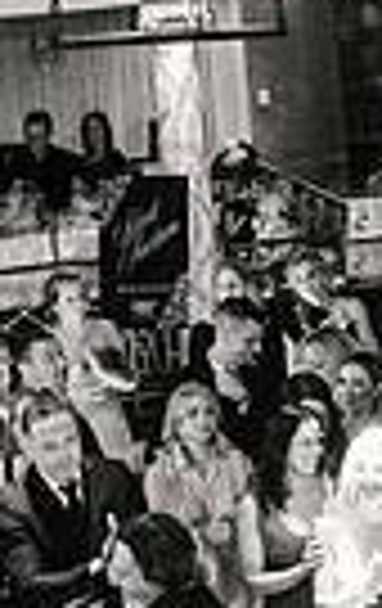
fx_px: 2535
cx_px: 512
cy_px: 588
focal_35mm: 153
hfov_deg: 8.5
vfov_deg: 13.5
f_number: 2.8
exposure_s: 1/200
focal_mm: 35
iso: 2500
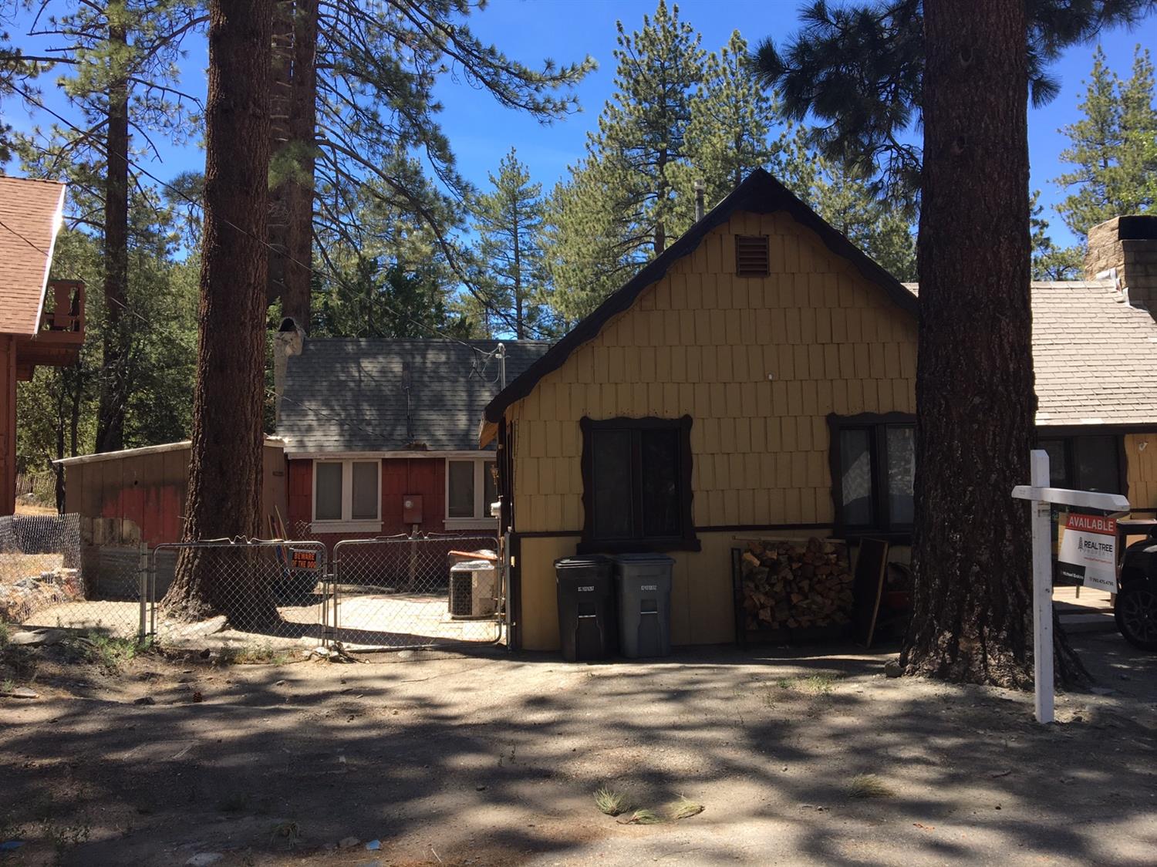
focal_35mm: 29
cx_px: 578
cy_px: 434
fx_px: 969
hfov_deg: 61.7
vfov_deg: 48.2
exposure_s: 1/484
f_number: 2.2
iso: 25
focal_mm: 4.15
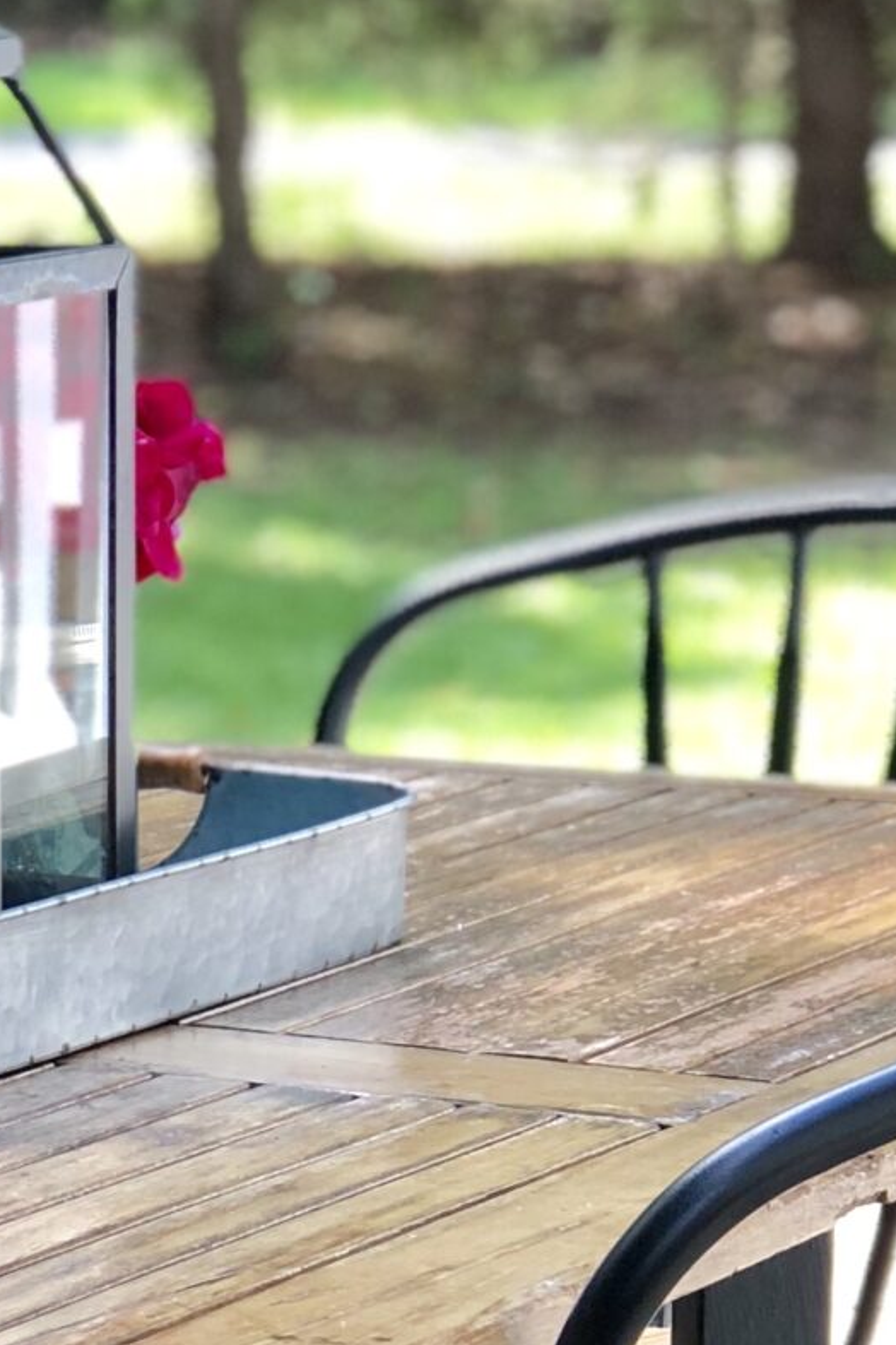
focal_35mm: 193
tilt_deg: -12.3
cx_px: -321
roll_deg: +0.7
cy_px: 1403
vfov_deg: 10.6
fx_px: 7205
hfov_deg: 7.0
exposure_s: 1/60
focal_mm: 6.6
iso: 20
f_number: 2.8
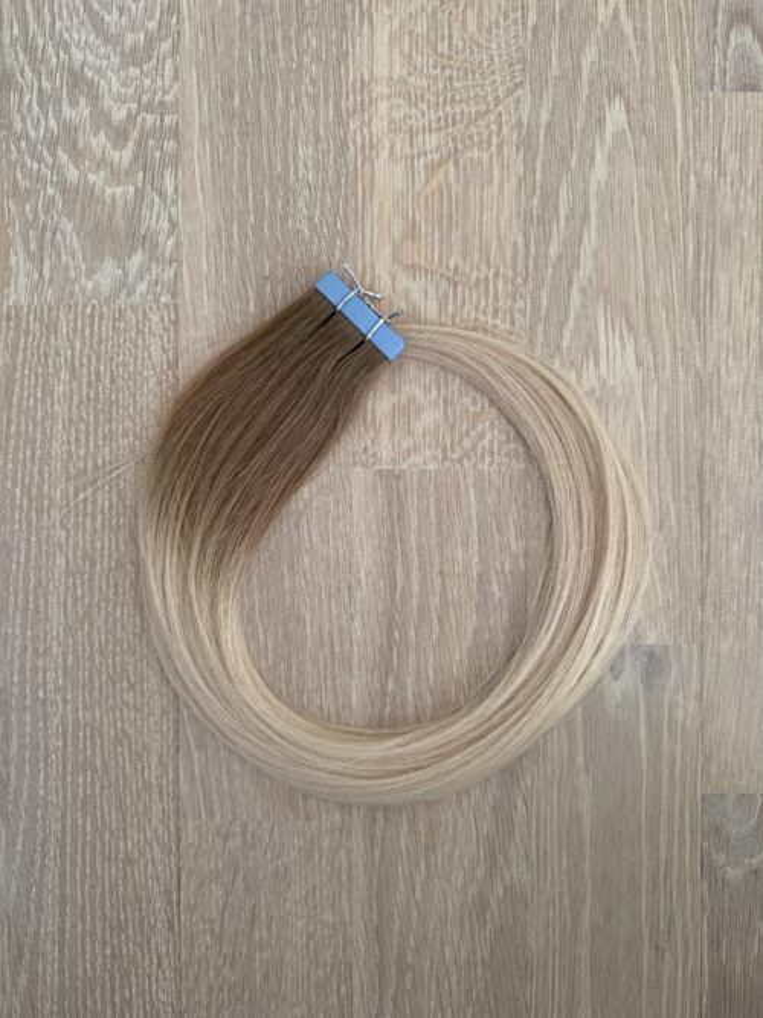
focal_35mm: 24
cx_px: 382
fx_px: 706
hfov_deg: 56.8
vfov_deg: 71.6
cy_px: 509
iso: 64
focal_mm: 6.76
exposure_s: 1/281
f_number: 1.78
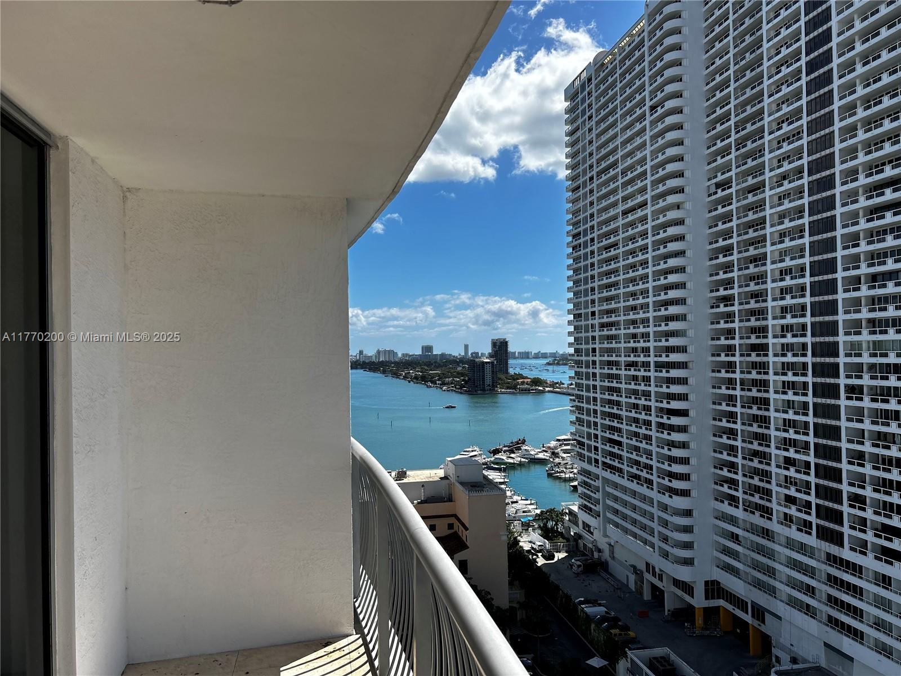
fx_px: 677
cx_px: 450
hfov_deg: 67.3
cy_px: 338
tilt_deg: +0.7
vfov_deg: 53.1
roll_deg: +0.6
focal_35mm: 26
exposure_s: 1/5882
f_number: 1.5
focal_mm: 5.7
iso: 50
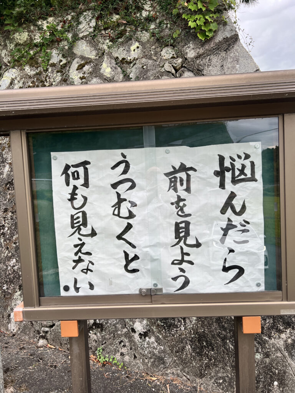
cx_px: 148
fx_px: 295
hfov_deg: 53.1
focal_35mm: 26
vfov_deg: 67.3
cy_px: 196
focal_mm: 5.7
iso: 40
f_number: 1.5
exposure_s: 1/121
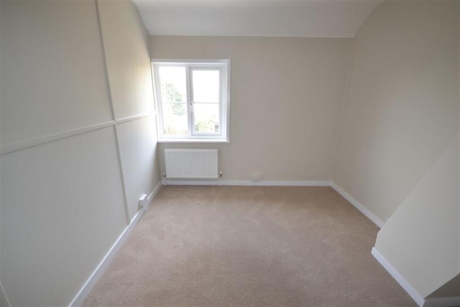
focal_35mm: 15
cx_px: 230
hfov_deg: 100.4
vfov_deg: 77.3
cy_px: 154
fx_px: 192
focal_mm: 10
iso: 450
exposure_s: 1/60
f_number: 4
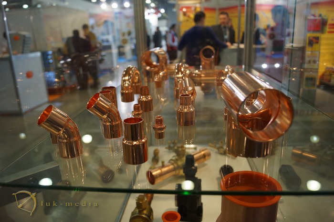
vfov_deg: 47.8
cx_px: 167
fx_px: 250
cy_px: 111
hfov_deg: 67.4
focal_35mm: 27
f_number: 4
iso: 500
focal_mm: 18
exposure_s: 1/60
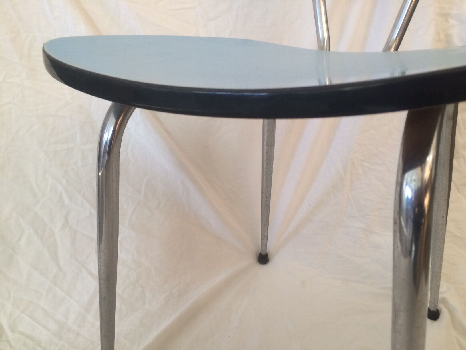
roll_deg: -0.2
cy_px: 175
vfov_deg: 48.2
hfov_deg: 61.7
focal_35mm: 29
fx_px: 390
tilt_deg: -20.6
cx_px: 233
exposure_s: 1/33
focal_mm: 4.15
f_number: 2.2
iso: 125
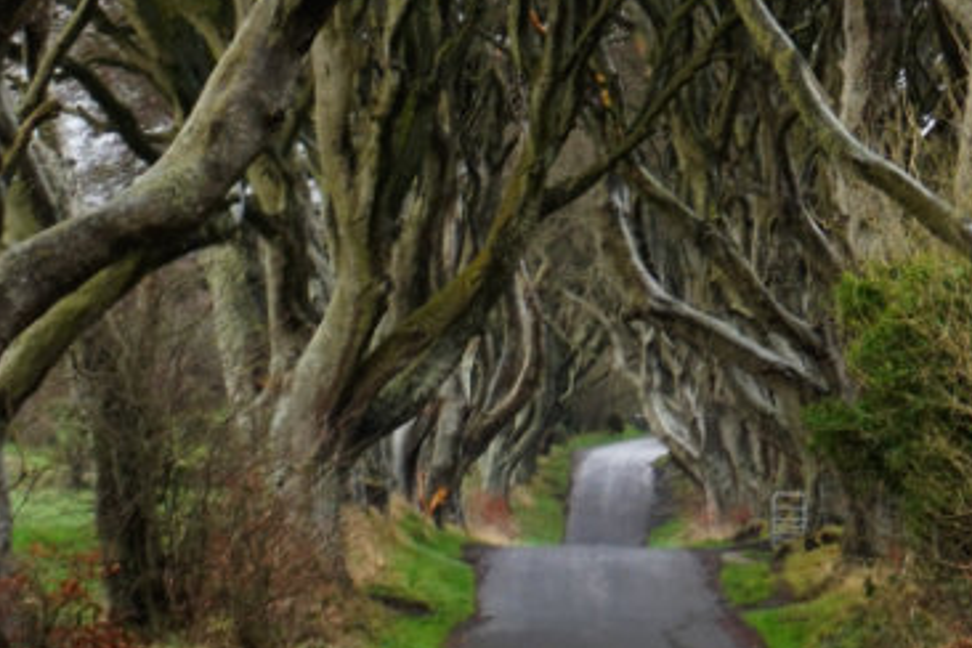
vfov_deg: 8.4
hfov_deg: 12.5
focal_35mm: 164
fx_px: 4428
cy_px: 139
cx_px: 587
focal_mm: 50
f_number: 5.6
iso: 320
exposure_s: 1/80
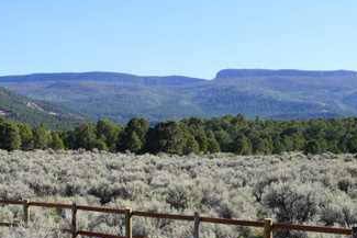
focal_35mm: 71
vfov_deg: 18.8
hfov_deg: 28.4
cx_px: 185
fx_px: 704
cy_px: 224
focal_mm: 24
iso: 100
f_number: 9
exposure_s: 1/125
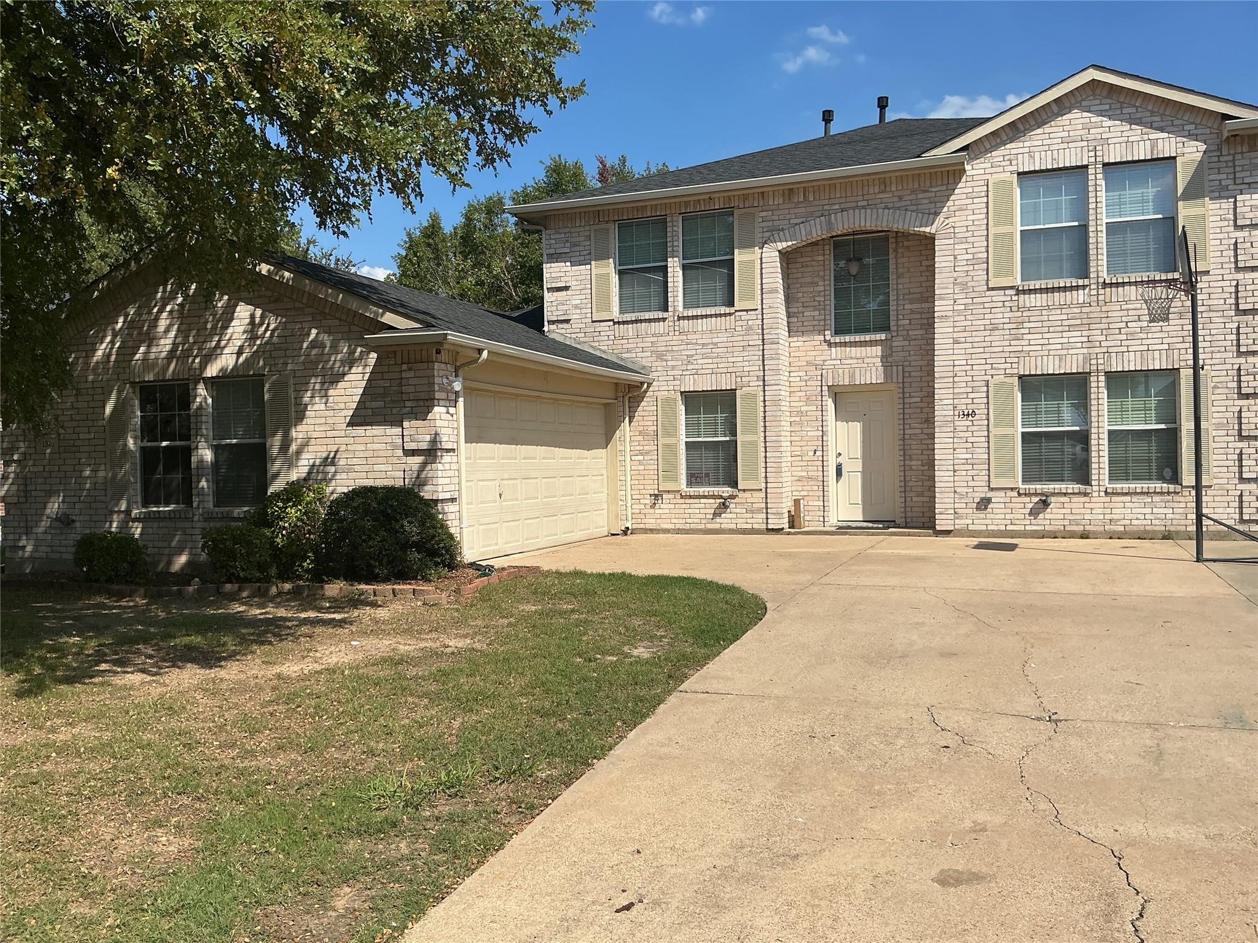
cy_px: 472
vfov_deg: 48.2
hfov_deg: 61.7
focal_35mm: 29
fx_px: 1054
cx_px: 629
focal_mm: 3
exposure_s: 1/2667
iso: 25
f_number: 1.8
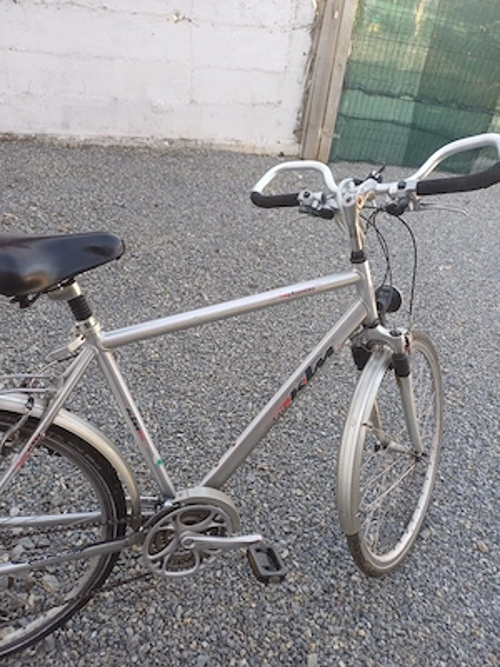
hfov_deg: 54.9
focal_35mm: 25
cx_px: 250
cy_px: 334
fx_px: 481
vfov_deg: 69.4
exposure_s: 1/114
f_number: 1.8
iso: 50
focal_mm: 4.65
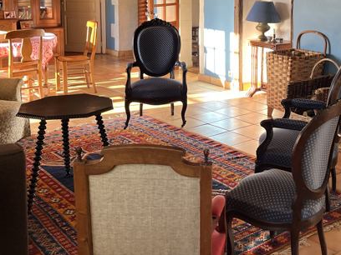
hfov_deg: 37.0
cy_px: 29
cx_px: 234
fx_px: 502
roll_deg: -0.7
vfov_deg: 27.6
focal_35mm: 51
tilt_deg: -7.2
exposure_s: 1/121
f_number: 1.6
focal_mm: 5.1
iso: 80
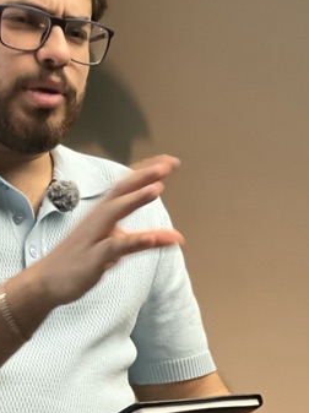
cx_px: 17
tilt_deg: +1.5
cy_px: 239
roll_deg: +0.5
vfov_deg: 10.8
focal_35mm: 183
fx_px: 2182
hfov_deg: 8.1
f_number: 2.8
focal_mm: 9
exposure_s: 1/24
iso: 400
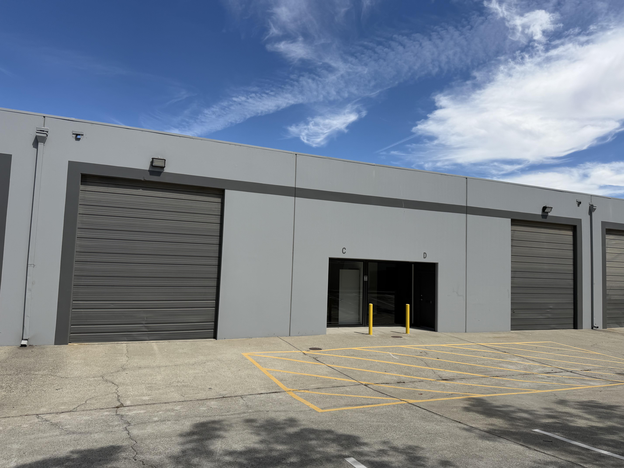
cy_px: 234
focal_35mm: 24
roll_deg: -1.6
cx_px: 312
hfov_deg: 71.6
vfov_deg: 56.8
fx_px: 433
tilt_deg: +4.6
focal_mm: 6.76
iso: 80
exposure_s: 1/6173
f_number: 1.78
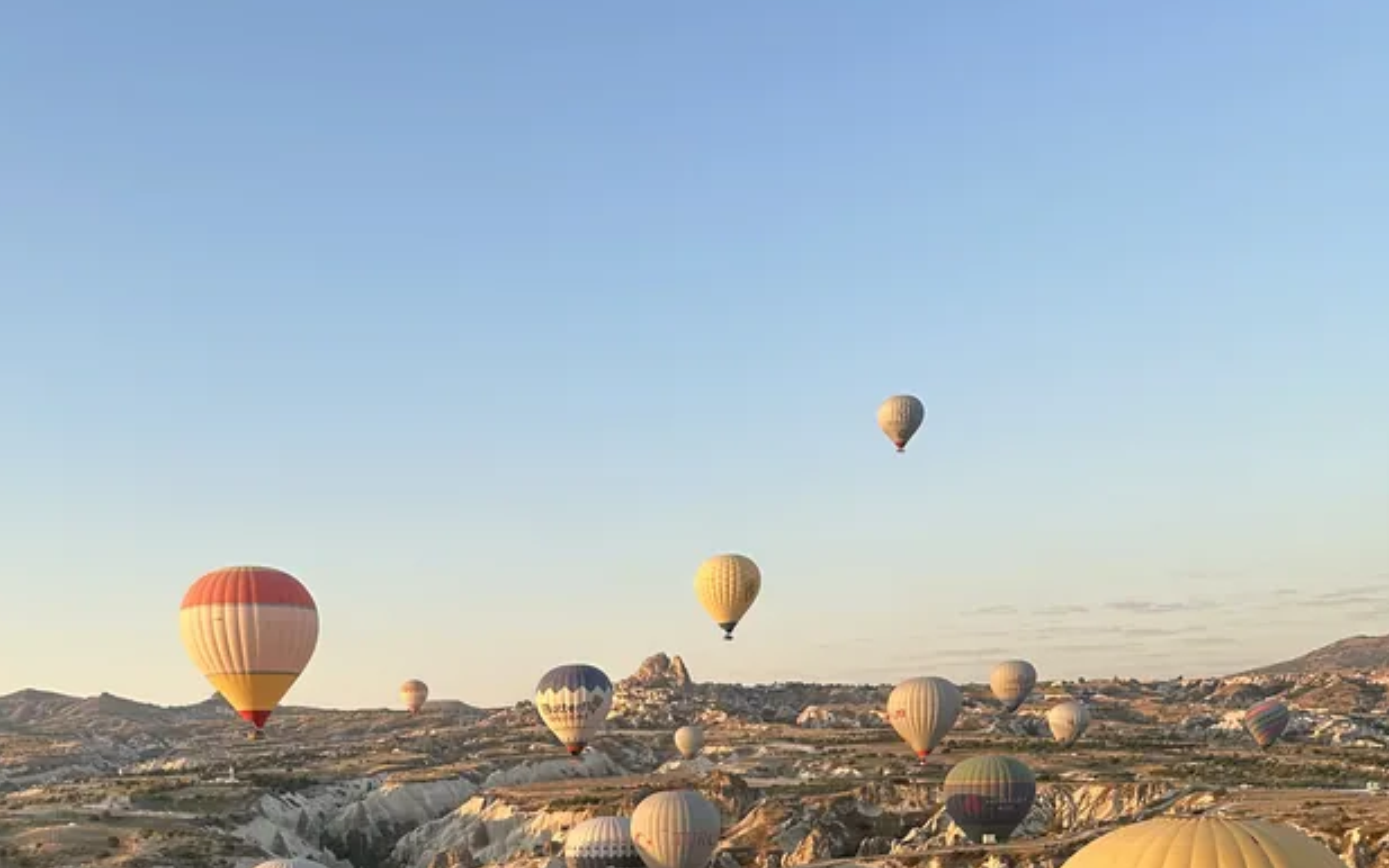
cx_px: 495
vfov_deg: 26.5
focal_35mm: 44
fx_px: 1666
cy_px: 993
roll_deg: +1.7
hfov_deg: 44.8
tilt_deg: -7.3
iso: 80
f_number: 1.78
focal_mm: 6.86
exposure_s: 1/604
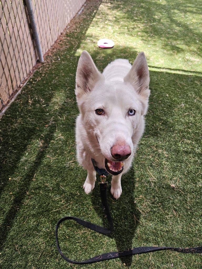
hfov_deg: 58.9
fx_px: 179
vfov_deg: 73.9
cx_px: 101
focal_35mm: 23
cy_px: 134
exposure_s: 1/359
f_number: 1.8
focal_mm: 5.4
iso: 125
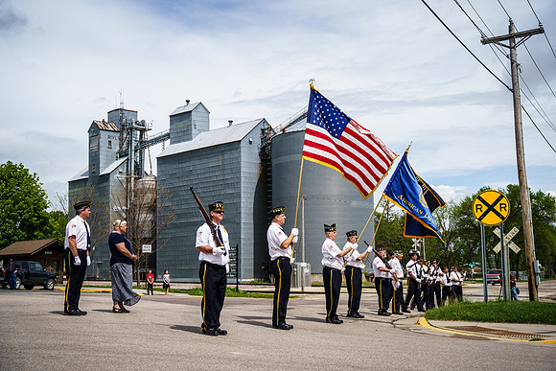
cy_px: 181
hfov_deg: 45.2
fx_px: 667
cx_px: 284
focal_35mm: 43
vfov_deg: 31.1
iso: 200
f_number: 4
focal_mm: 42.1
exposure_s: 1/3200
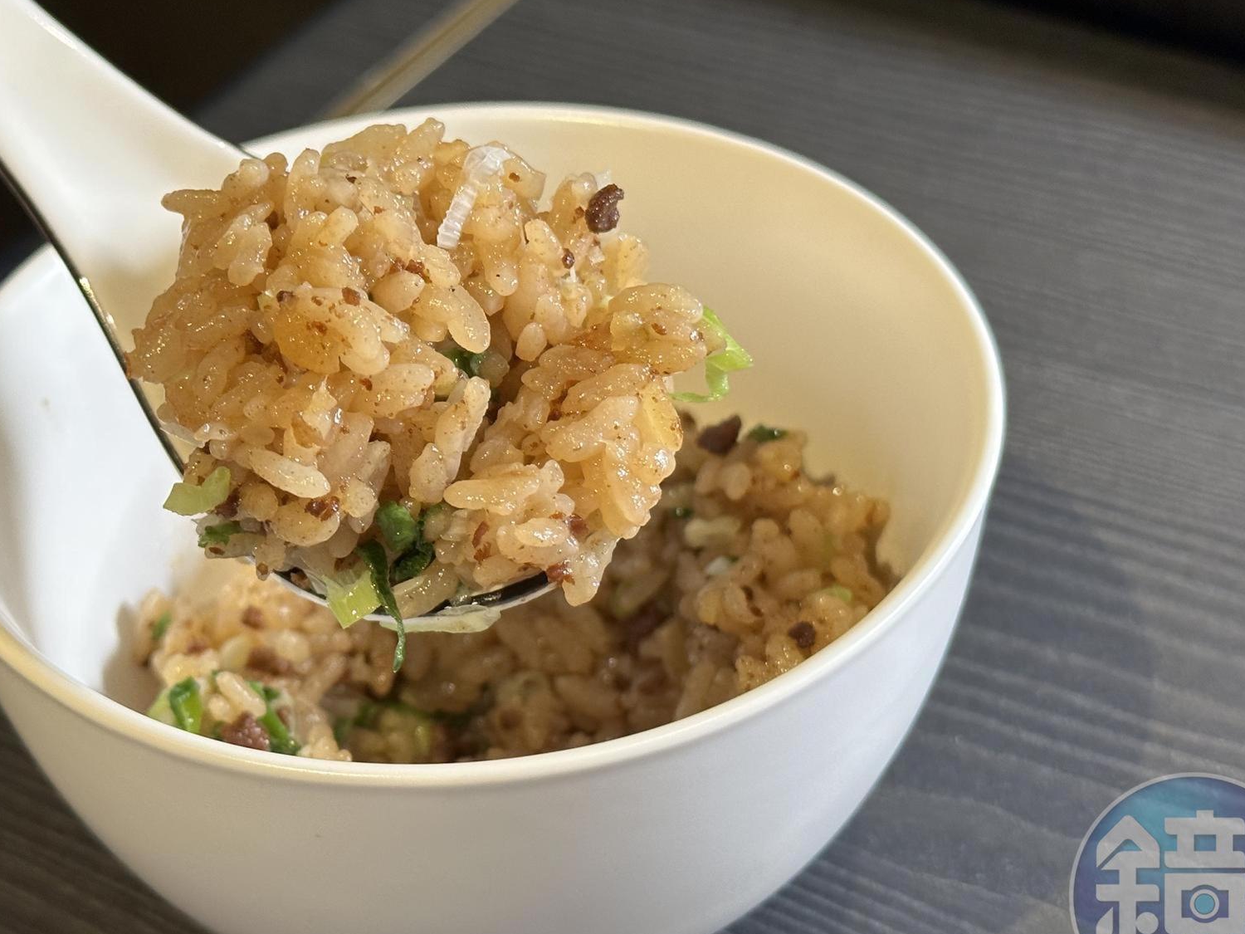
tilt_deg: -39.2
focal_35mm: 64
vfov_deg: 22.9
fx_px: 2302
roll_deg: +4.7
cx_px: 530
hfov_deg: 30.2
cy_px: 440
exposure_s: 1/60
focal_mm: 6.86
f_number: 1.78
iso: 160
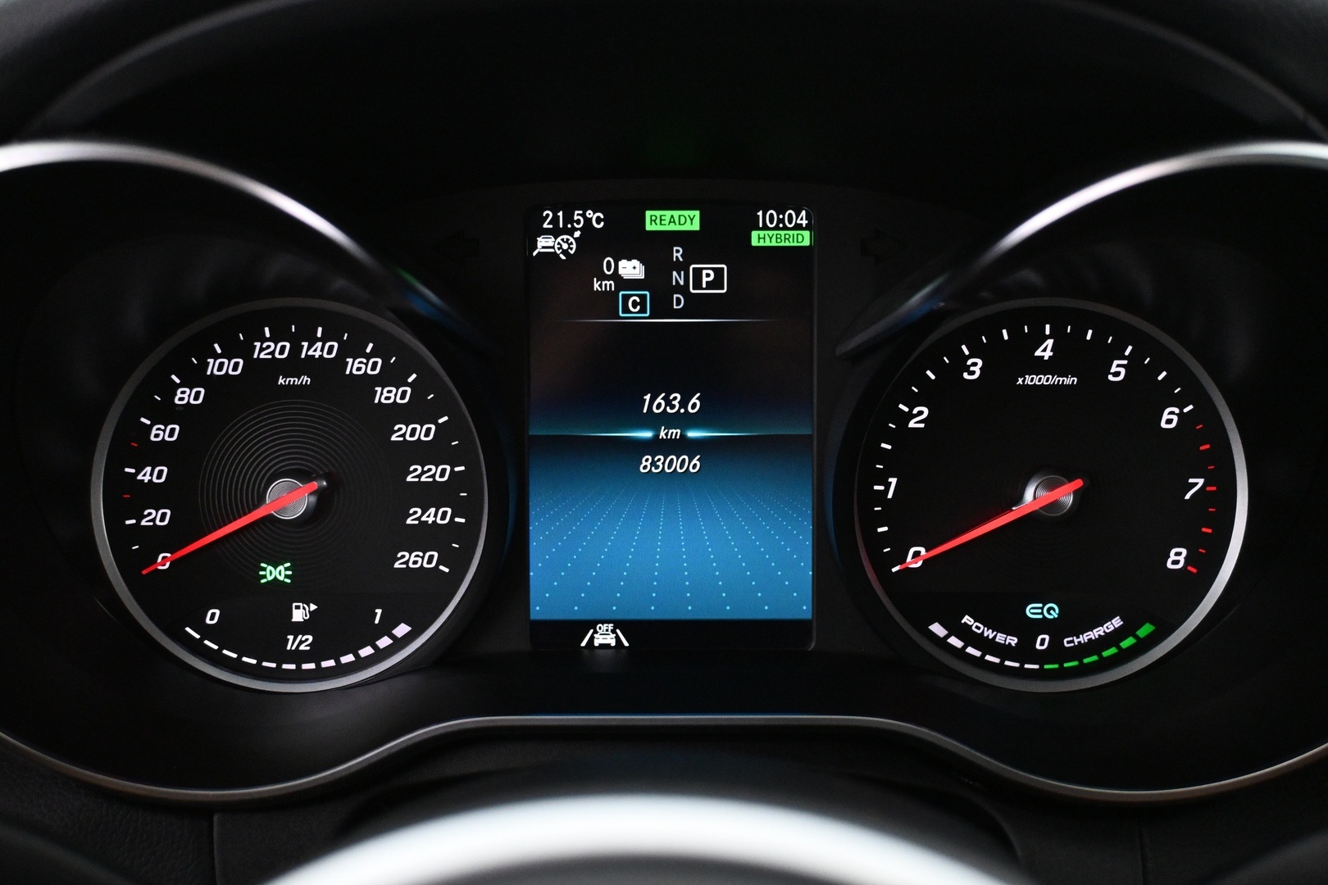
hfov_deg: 49.6
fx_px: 1439
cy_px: 442
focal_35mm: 39
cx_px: 664
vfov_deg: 34.2
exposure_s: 1/40
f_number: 4.5
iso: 4000
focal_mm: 26
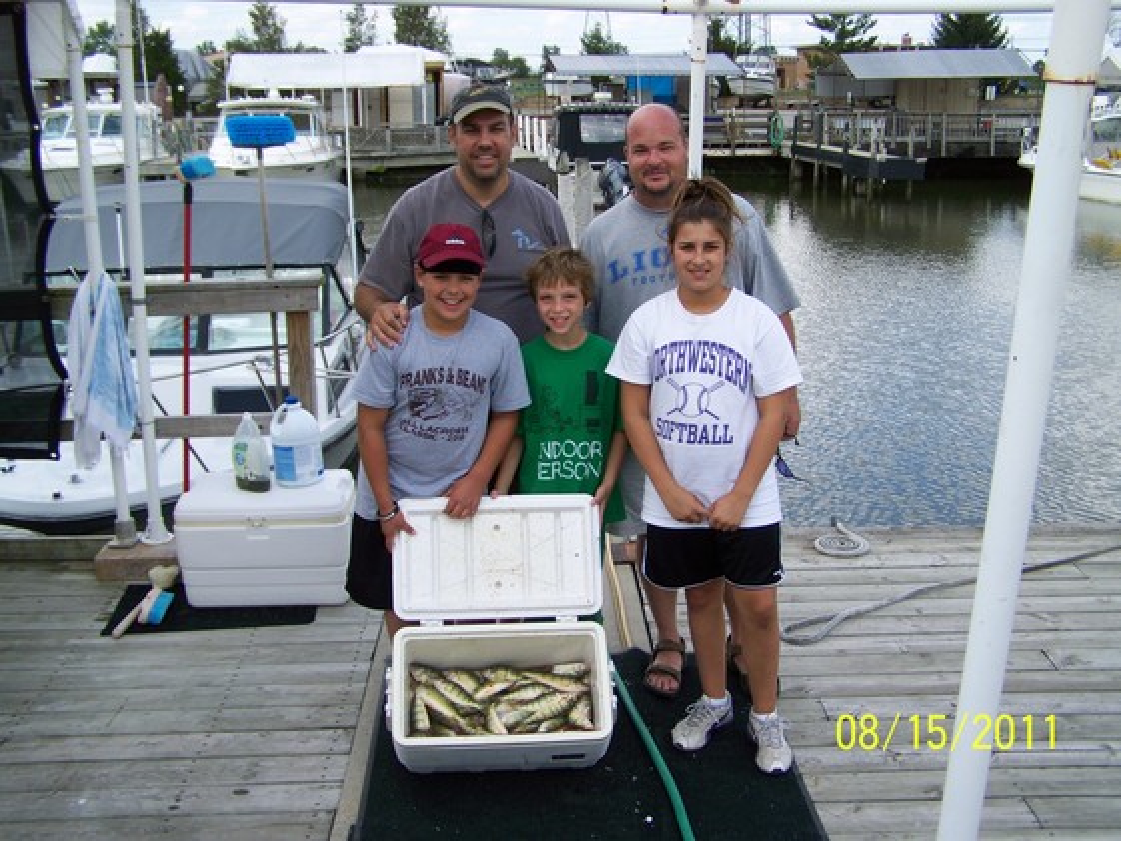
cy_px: 420
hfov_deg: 49.0
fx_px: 1231
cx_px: 560
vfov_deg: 37.7
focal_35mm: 38
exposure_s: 1/500
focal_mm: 6.3
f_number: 2.8
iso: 64
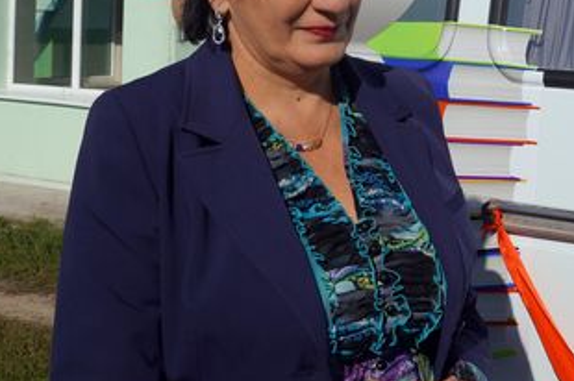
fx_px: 972
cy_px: -27
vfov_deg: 21.2
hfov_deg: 31.2
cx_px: 533
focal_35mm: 61
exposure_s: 1/2500
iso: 100
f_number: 5.6
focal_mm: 18
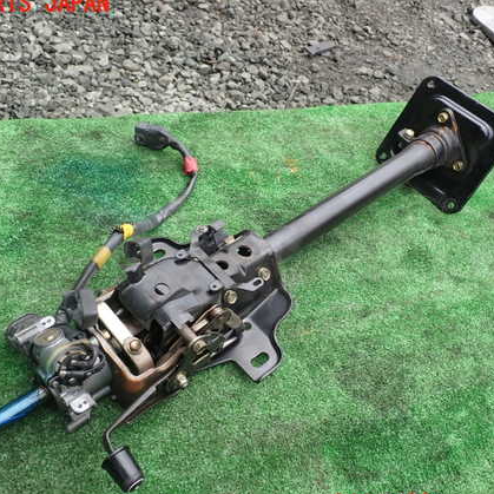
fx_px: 614
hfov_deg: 43.9
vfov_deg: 43.9
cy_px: 255
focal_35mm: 38
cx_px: 249
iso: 100
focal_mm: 5.4
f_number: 3.2
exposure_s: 1/250
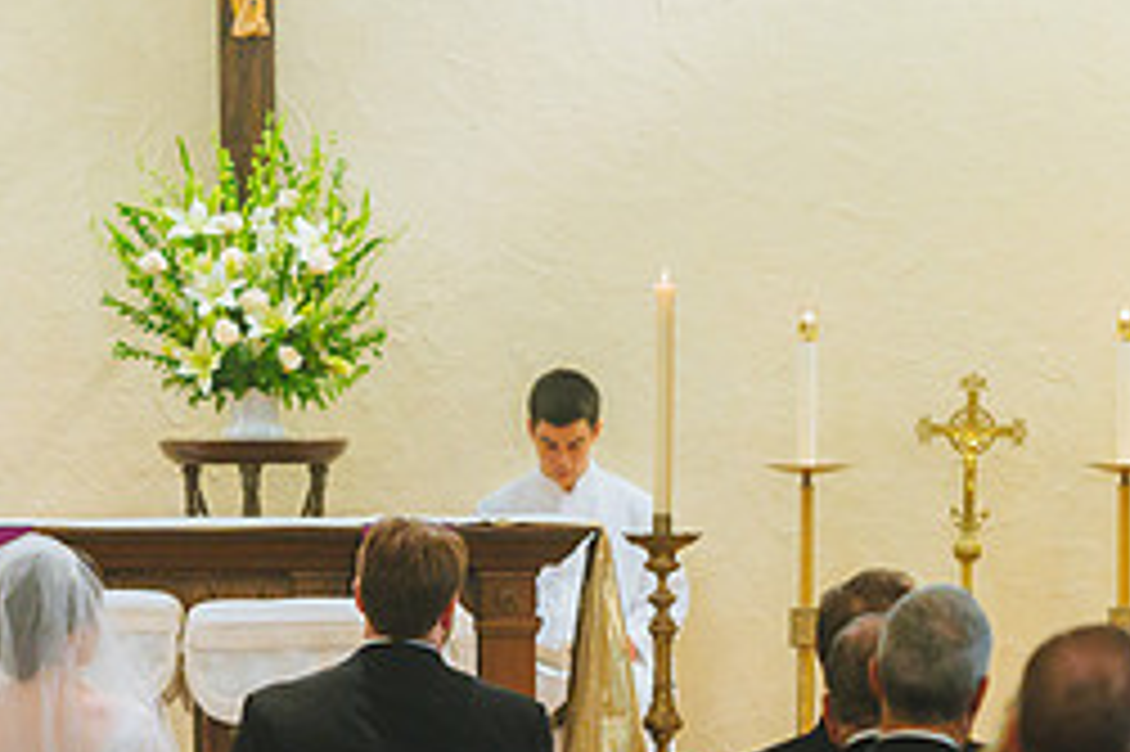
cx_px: 714
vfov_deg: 4.8
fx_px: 8877
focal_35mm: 283
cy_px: 481
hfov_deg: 7.3
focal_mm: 116
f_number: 2.8
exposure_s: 1/160
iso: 2000
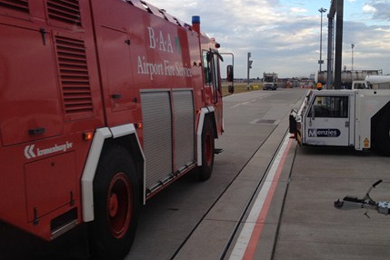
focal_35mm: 50
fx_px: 542
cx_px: 209
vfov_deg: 27.0
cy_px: 134
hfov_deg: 39.6
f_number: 2.4
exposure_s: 1/300
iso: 64
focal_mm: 4.28
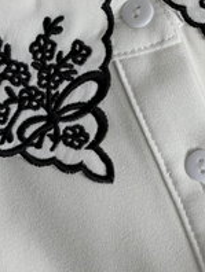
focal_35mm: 129
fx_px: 1016
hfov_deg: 11.4
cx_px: 197
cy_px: 122
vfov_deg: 15.3
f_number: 1.78
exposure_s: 1/493
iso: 64
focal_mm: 6.76
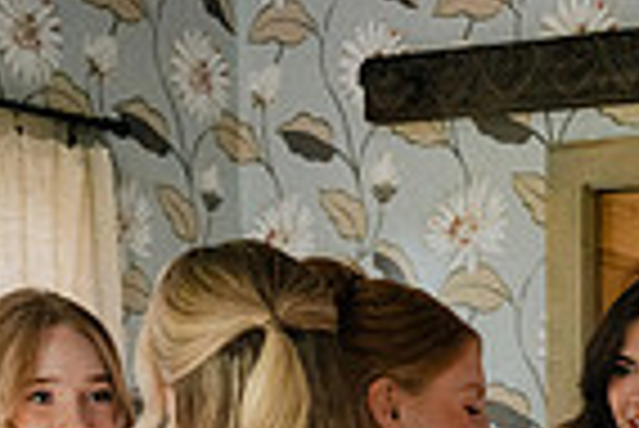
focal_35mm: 98
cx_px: 576
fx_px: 1741
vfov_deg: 13.0
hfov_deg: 20.4
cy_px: 714
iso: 2200
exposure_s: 1/200
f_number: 2.8
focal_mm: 24
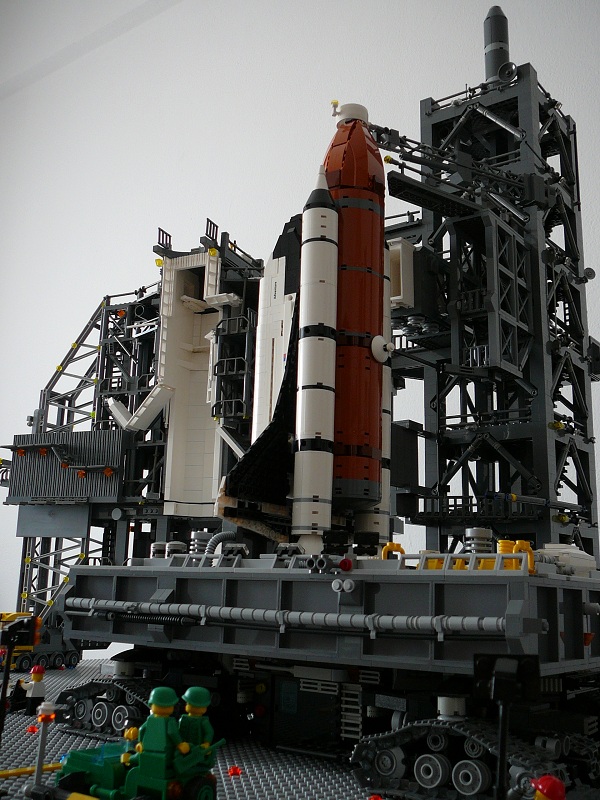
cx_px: 300
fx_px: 809
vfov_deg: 52.6
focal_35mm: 35
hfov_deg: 40.7
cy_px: 400
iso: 100
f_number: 2.8
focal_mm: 5.2
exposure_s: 1/50
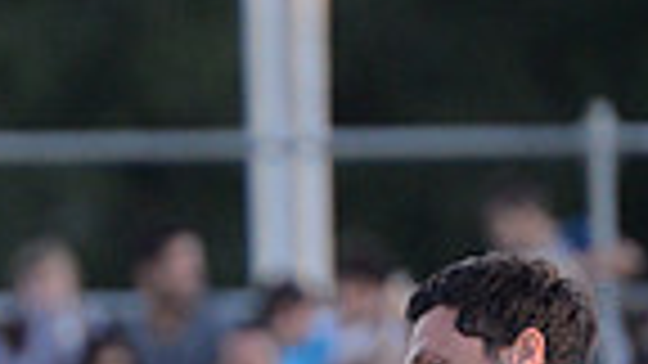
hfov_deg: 1.9
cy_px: 856
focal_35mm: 1141
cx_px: -234
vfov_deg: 1.1
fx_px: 19605
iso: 1250
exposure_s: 1/500
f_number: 4
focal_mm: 270
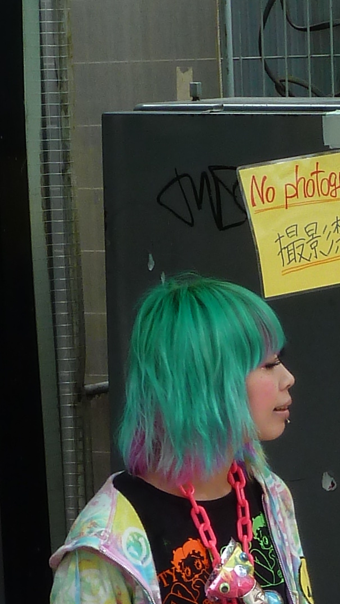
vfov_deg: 8.9
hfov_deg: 5.0
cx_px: 457
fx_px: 3844
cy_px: 541
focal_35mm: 240
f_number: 3.9
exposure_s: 1/60
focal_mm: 9.7
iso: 80
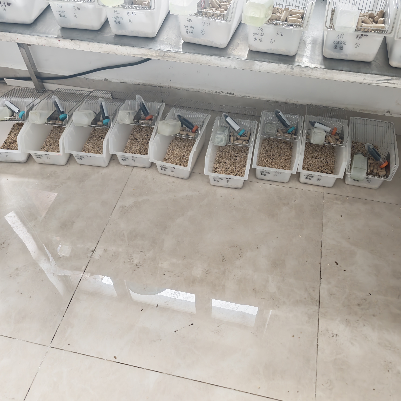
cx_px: 210
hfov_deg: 57.3
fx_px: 367
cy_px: 204
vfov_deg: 57.3
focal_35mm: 28
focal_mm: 6.55
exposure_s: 1/100
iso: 500
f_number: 1.6
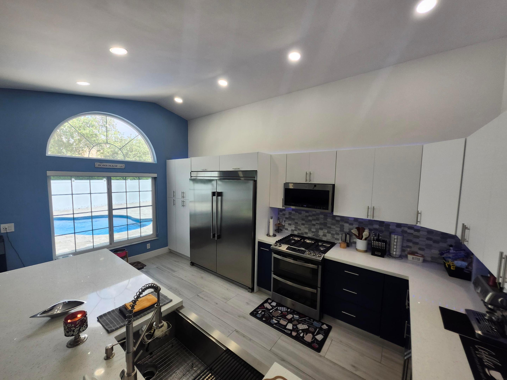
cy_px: 190
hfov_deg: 106.2
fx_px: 190
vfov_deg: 89.9
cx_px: 254
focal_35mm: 13
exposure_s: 1/120
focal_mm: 1.74
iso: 64
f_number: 2.2
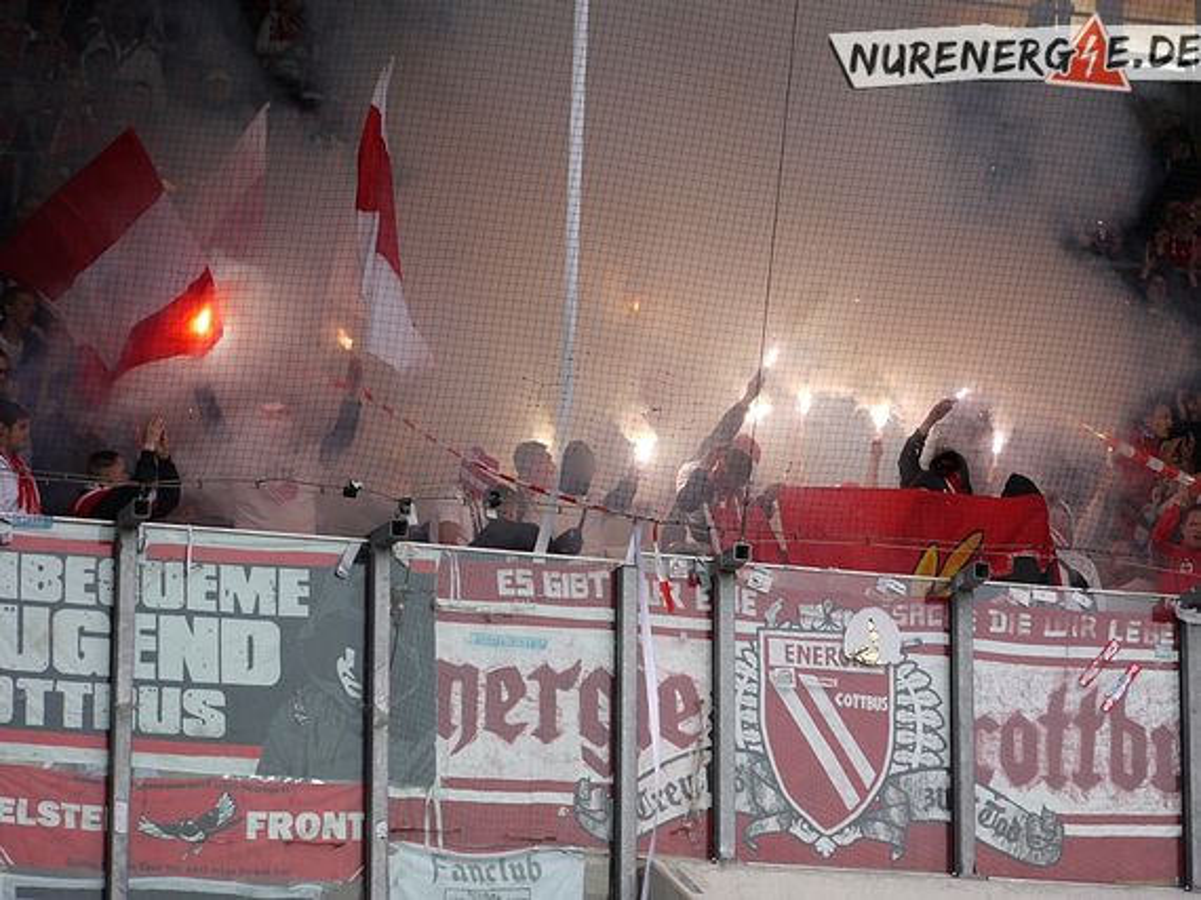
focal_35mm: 134
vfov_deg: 11.1
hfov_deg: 14.7
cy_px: 450
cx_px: 600
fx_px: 4647
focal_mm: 67
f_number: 4.5
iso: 100
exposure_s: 1/250
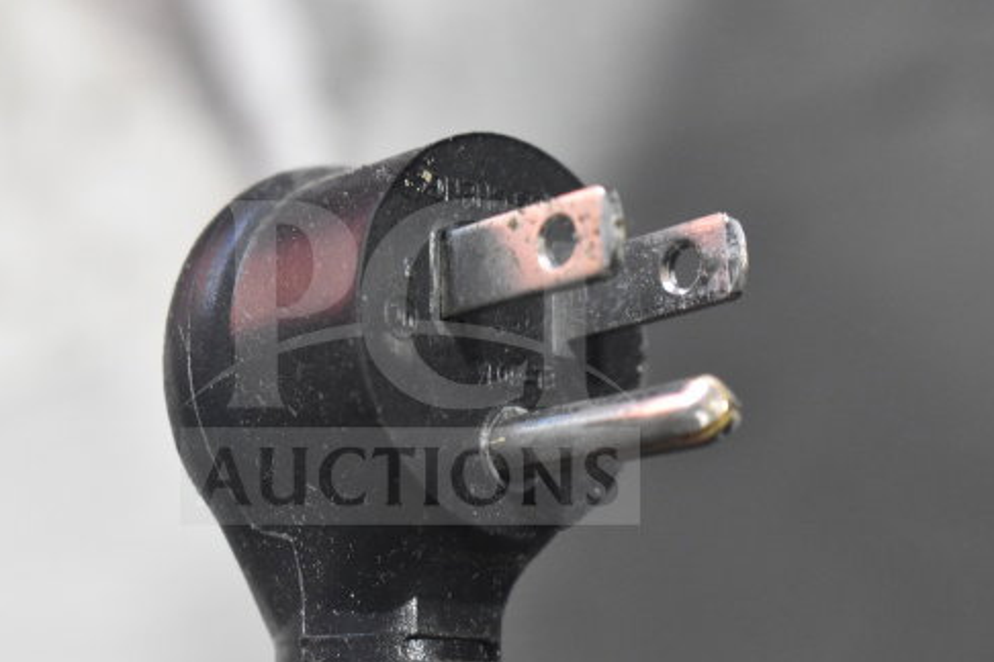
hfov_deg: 19.7
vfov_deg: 13.2
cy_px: 363
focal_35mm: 104
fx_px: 2861
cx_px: 409
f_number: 5.6
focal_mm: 55
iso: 3600
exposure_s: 1/100
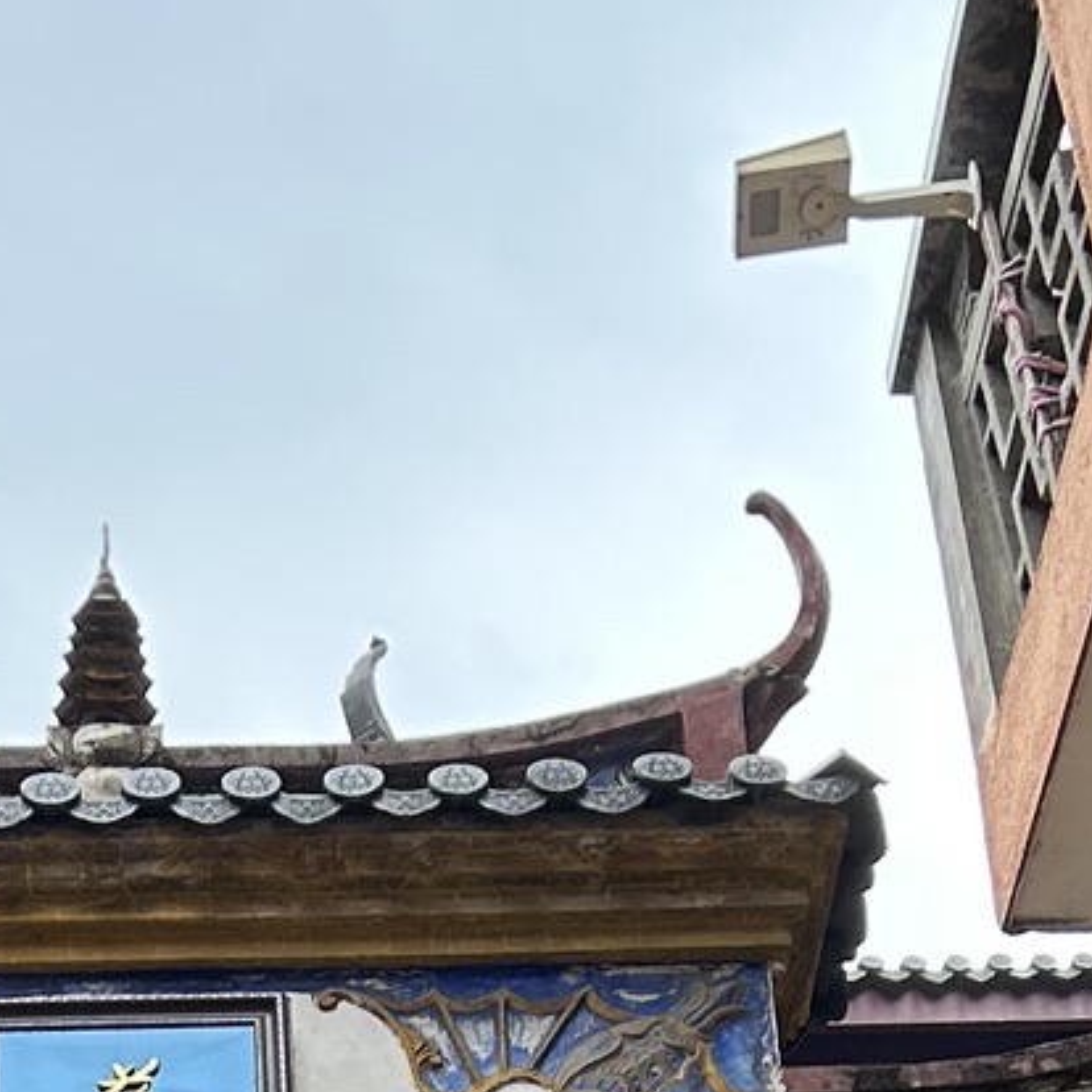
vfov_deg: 13.8
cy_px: 2026
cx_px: 171
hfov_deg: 15.6
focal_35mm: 111
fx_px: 3962
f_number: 1.5
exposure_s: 1/654
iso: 50
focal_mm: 5.7
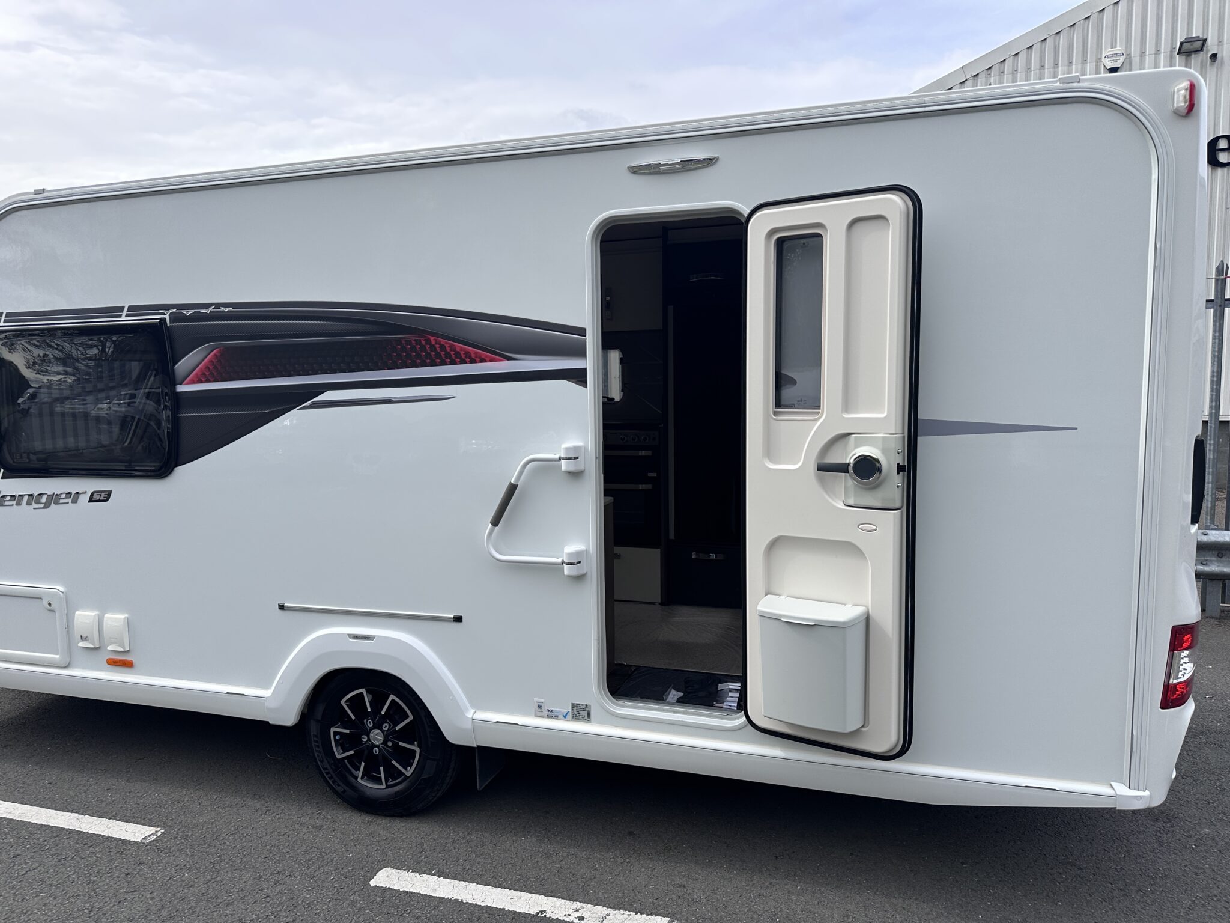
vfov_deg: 56.8
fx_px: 853
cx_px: 615
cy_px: 462
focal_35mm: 24
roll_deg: +0.7
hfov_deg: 71.6
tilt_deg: -3.2
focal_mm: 6.86
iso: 80
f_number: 1.78
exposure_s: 1/2660
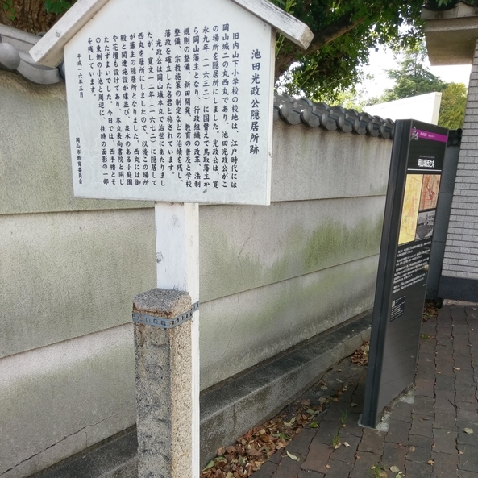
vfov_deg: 52.0
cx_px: 239
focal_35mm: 31
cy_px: 300
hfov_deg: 52.5
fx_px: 484
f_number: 1.8
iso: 100
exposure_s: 1/417
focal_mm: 4.58
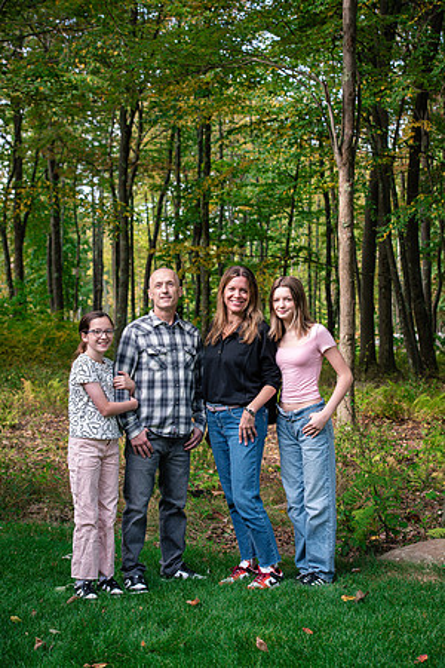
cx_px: 222
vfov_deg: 28.8
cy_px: 334
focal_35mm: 70
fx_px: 1298
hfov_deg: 19.5
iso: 640
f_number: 6.3
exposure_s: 1/250
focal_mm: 70
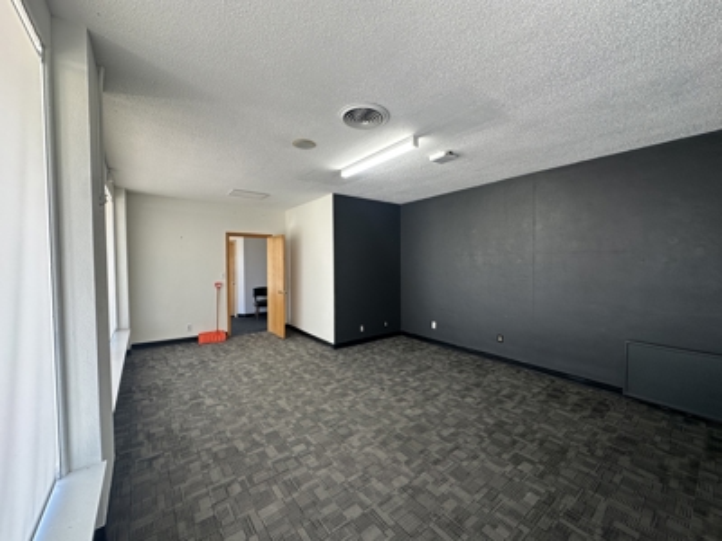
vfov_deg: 85.7
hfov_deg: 102.1
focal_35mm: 14
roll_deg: -0.1
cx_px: 361
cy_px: 270
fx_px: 292
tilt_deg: -1.3
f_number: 2.2
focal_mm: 2.22
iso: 100
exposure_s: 1/99
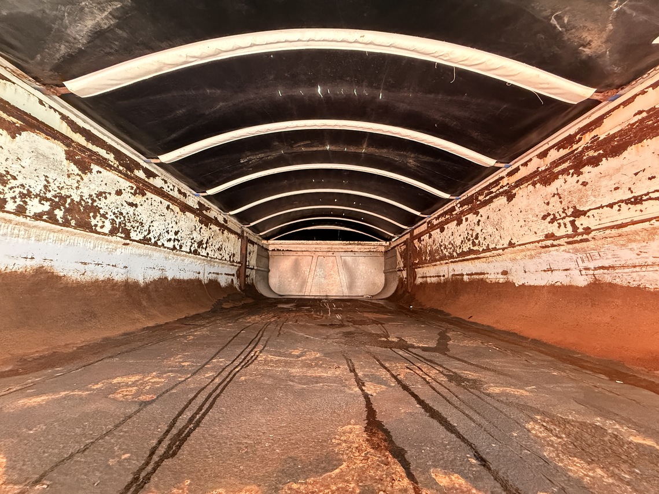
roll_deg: +0.2
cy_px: 247
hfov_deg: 102.1
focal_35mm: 14
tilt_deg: +6.7
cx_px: 330
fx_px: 266
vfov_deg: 85.7
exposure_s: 1/60
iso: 800
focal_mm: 2.22
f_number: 2.2
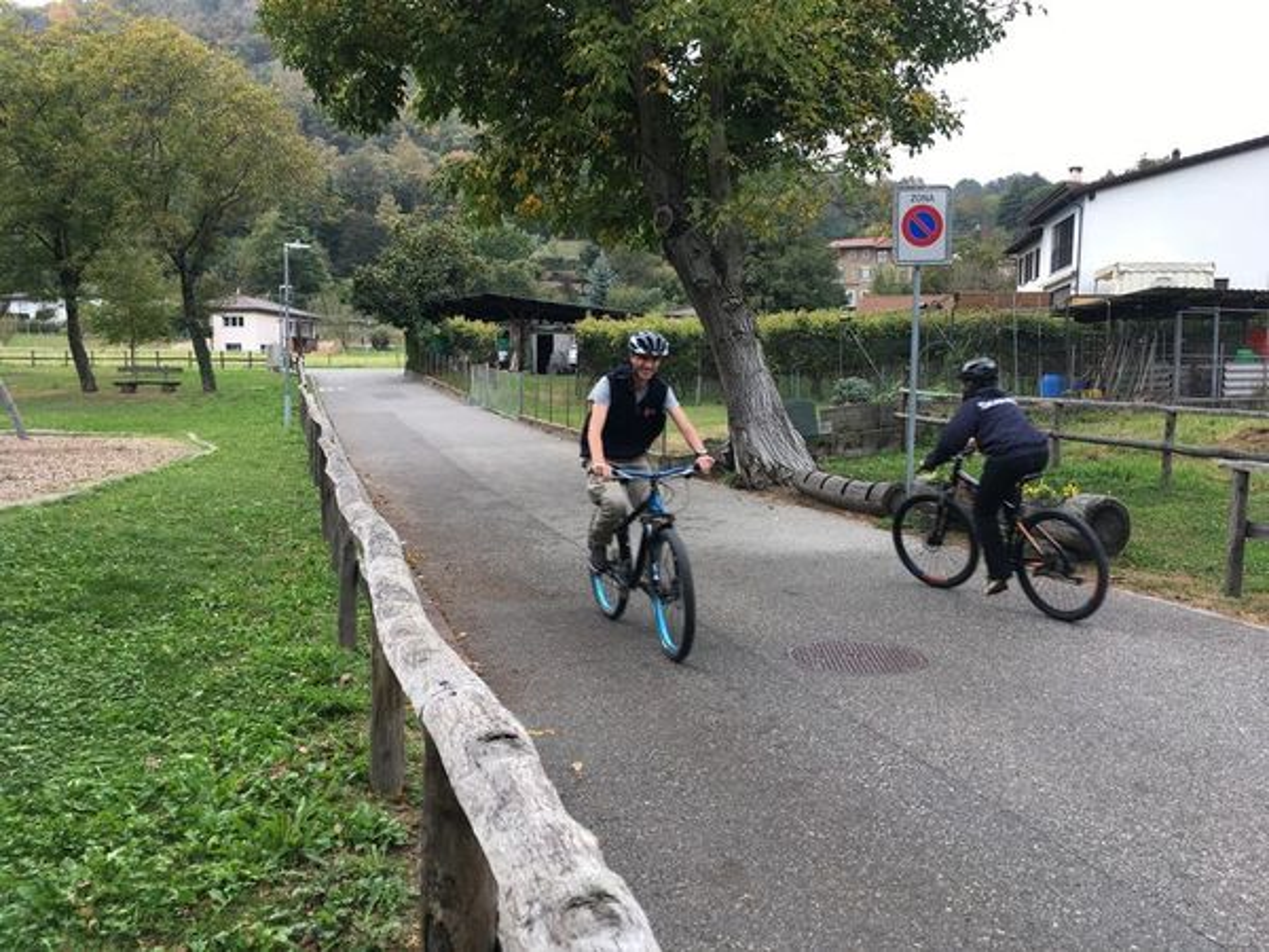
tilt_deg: -0.9
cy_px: 476
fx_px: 1063
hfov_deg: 61.7
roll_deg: -0.9
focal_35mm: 29
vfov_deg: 48.2
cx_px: 634
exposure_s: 1/122
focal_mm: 4.15
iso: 25
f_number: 2.2
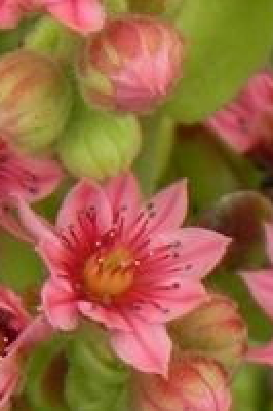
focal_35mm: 1212
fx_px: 13809
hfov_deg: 1.1
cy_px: 571
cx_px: 43
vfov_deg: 1.7
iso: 160
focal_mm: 51.8
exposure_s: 1/500
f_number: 5
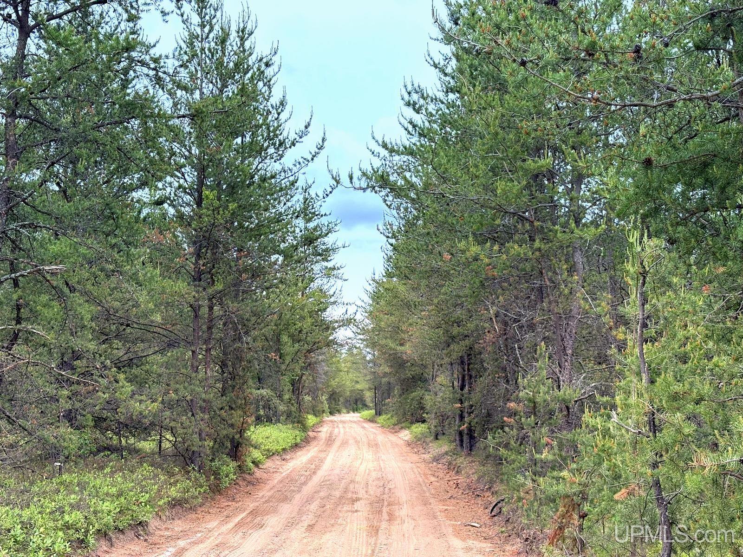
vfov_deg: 28.0
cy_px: 278
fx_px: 1116
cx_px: 372
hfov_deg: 36.8
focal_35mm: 52
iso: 50
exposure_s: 1/709
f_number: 1.6
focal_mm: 5.96
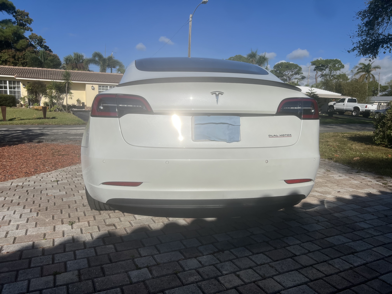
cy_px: 147
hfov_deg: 67.3
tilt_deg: -8.3
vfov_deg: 53.1
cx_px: 196
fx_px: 294
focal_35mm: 26
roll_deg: -1.6
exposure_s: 1/16393
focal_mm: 5.7
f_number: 1.5
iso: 50
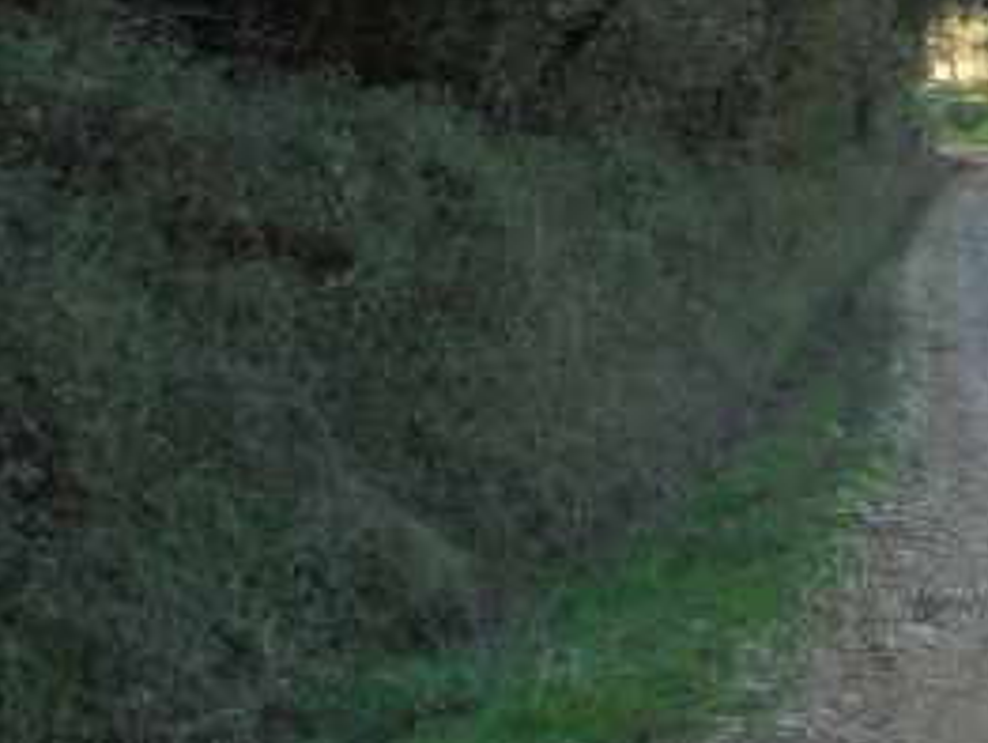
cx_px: 1018
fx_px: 2371
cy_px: 45
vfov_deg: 17.5
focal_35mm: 83
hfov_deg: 22.5
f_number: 4
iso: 100
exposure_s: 1/100
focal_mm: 6.1
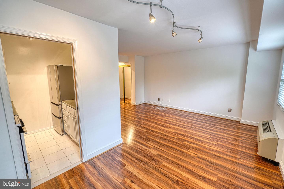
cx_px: 142
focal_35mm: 15
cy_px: 94
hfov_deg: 100.4
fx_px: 118
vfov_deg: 77.3
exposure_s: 1/20
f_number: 11
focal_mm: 10
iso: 200
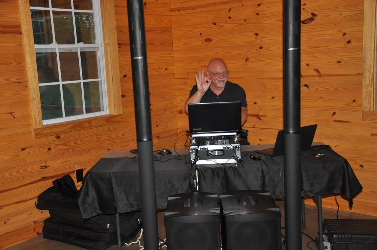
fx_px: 471
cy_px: 125
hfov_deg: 43.7
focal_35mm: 45
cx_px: 188
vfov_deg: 29.8
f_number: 4.2
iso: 800
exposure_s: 1/60
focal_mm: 30
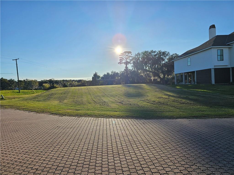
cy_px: 88
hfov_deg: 73.9
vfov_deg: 58.9
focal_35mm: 23
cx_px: 117
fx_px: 155
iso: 10
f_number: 1.7
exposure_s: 1/1199
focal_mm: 6.3
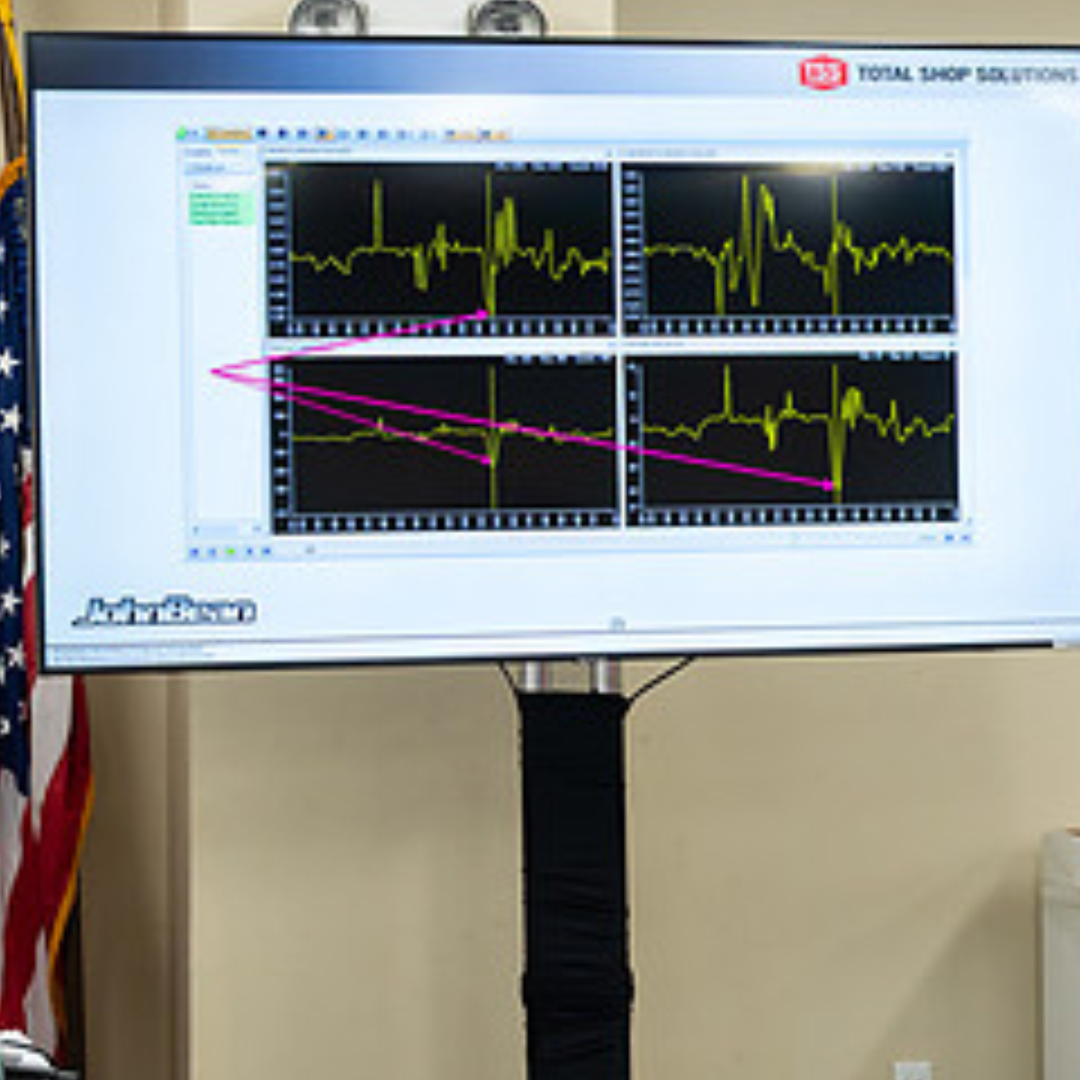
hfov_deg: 11.2
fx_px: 5436
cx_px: 1256
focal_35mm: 154
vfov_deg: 11.3
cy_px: 621
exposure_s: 1/200
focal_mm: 74
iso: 1000
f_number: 3.2
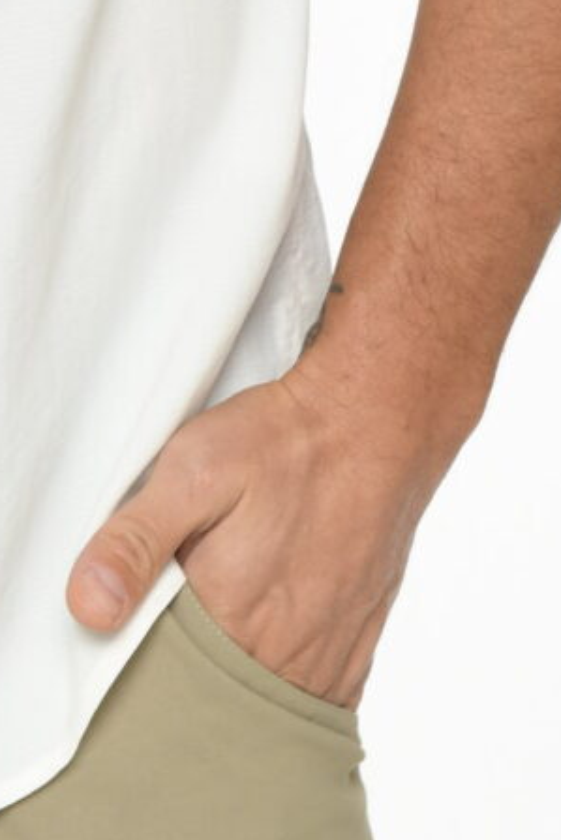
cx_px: -436
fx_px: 9342
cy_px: -712
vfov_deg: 5.1
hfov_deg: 3.4
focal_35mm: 400
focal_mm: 70
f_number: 9
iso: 100
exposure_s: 1/125
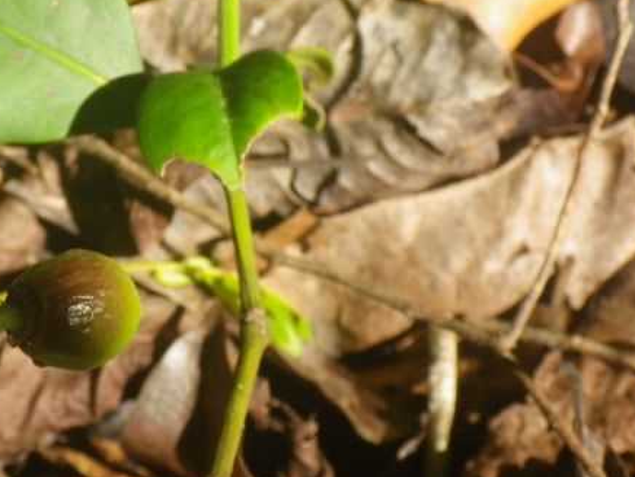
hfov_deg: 15.3
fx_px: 2348
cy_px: 217
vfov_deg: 11.6
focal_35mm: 128
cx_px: 166
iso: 80
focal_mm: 11.1
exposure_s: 1/125
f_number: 5.5
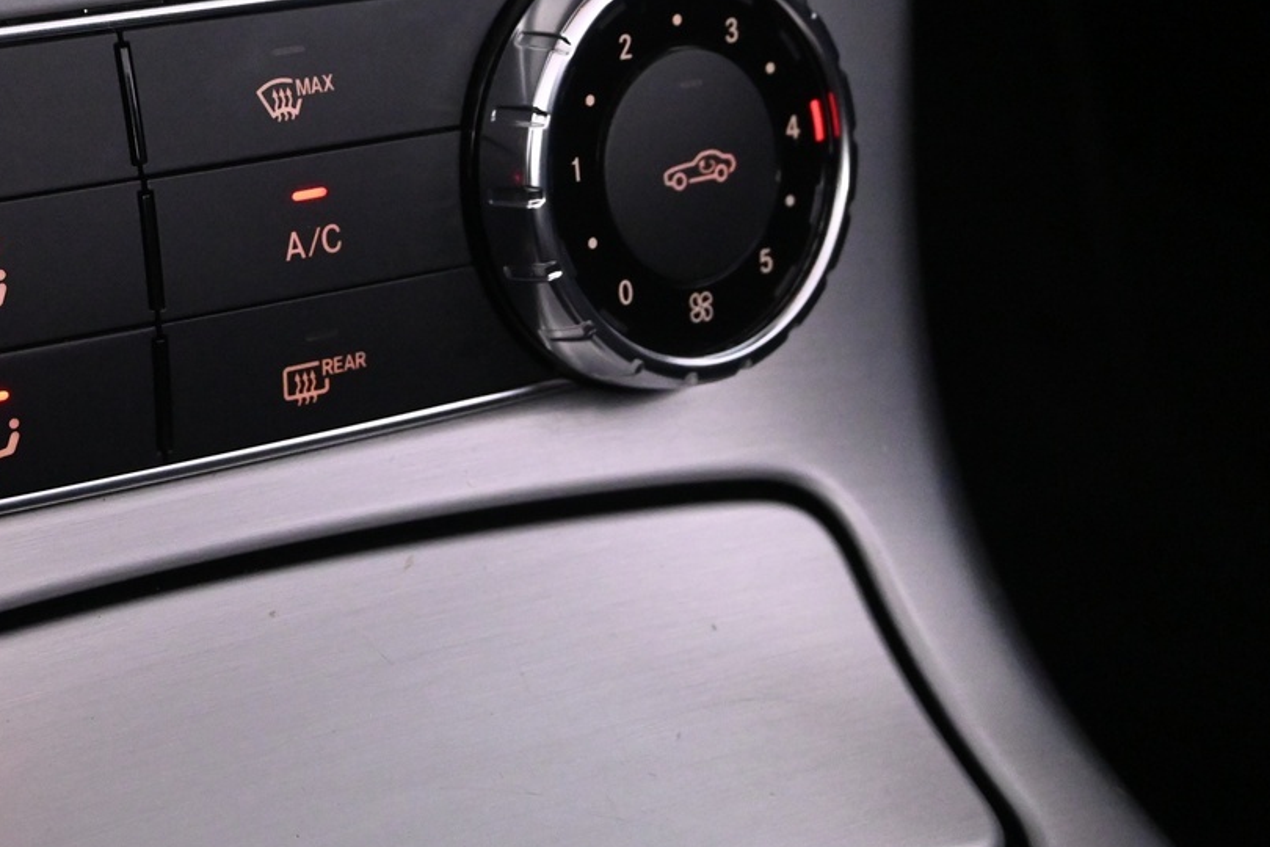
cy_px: 180
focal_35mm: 66
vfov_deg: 20.4
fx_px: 2328
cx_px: 5
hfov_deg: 28.6
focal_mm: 22
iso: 3200
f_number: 4.5
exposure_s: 1/80
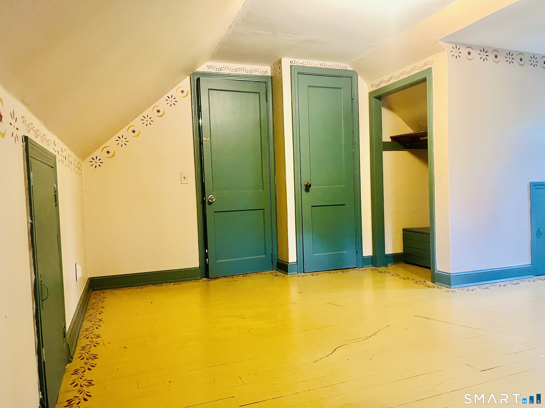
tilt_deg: -2.1
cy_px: 204
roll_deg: +2.5
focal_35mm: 26
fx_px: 409
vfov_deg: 53.1
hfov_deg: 67.3
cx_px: 272
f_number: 1.6
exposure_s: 1/60
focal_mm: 5.1
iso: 500
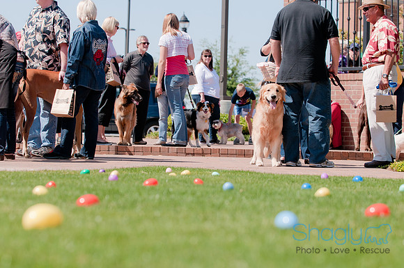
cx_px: 202
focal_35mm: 120
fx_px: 1345
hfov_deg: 17.1
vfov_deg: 11.4
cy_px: 134
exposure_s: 1/1250
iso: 200
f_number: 5
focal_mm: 80
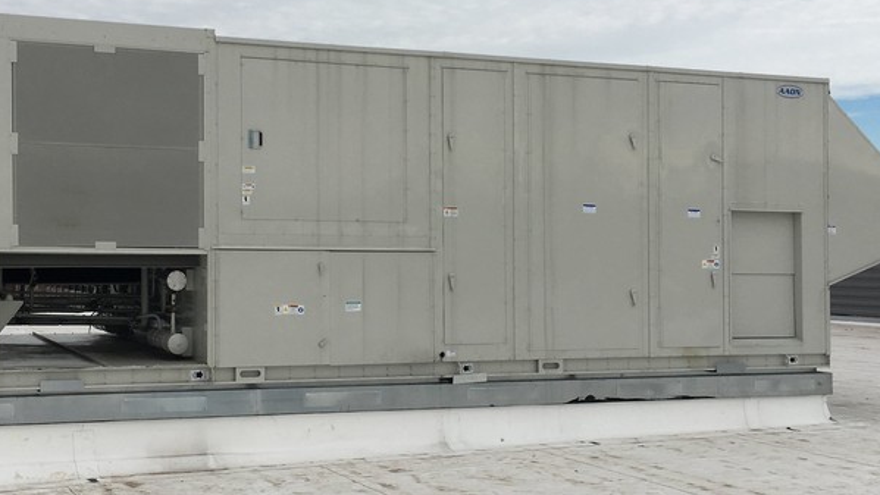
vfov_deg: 22.2
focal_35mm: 54
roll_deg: +1.9
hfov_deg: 38.3
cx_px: 339
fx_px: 1260
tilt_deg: +5.4
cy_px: 236
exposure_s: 1/1748
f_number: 2.2
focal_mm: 4.15
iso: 25
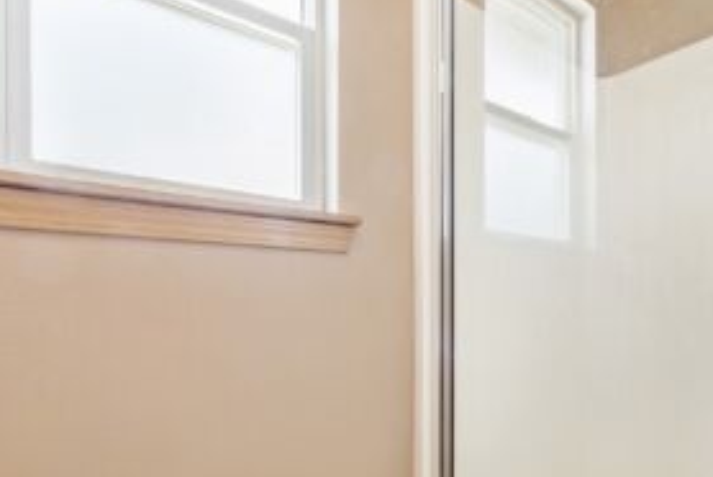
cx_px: 408
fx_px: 456
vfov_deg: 54.3
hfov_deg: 75.6
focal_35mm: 23
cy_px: 312
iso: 100
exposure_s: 3.2
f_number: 10
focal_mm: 16
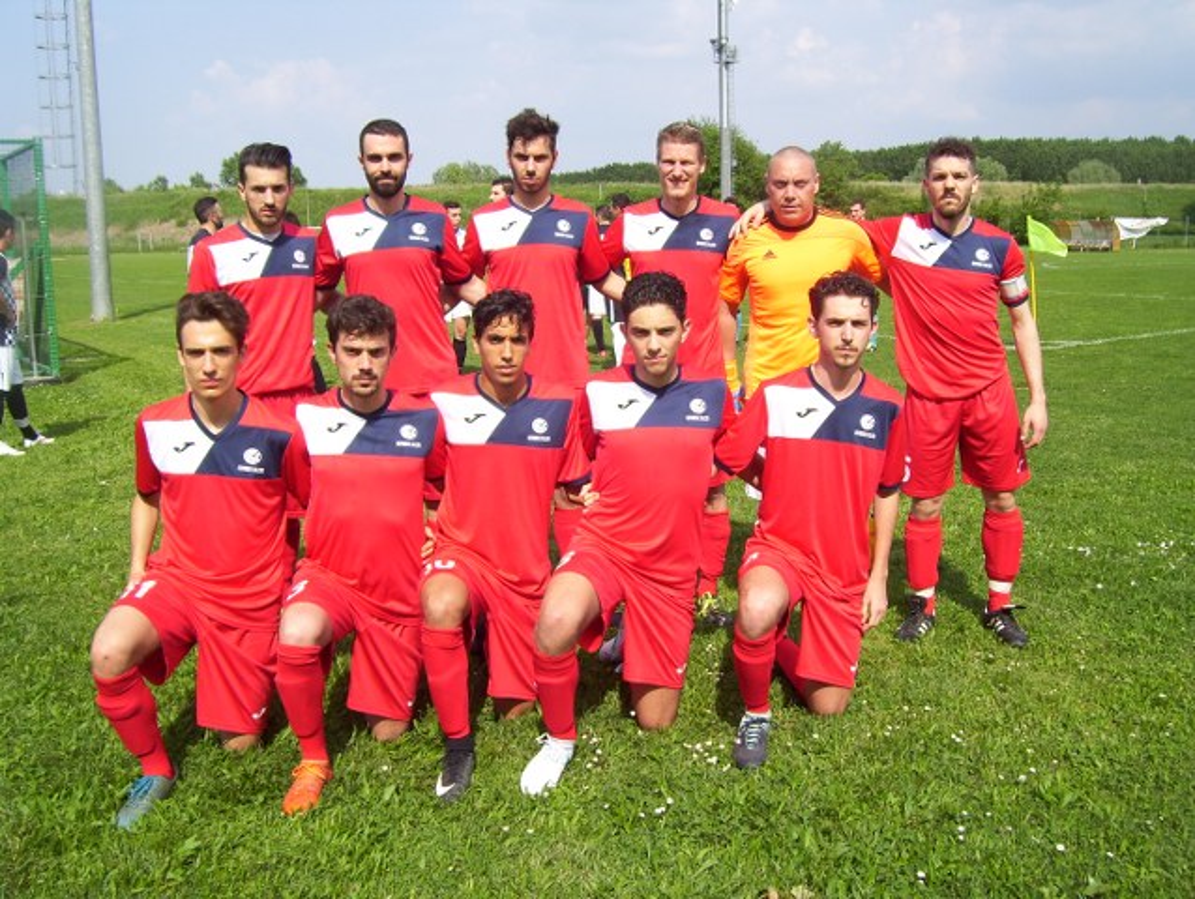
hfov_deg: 51.3
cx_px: 598
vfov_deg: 39.7
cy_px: 450
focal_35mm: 36
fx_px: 1244
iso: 80
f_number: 4.8
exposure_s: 1/500
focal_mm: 6
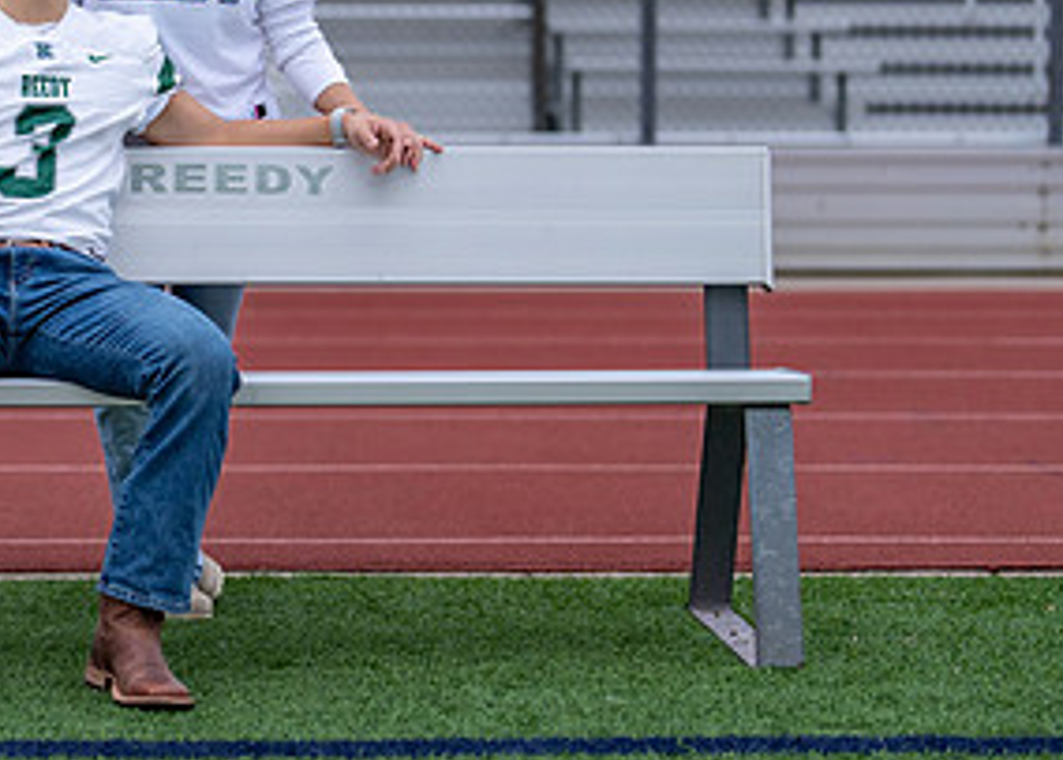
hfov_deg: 18.4
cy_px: 157
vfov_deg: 13.3
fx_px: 3231
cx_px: 116
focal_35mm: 107
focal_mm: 50
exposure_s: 1/800
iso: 320
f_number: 1.2
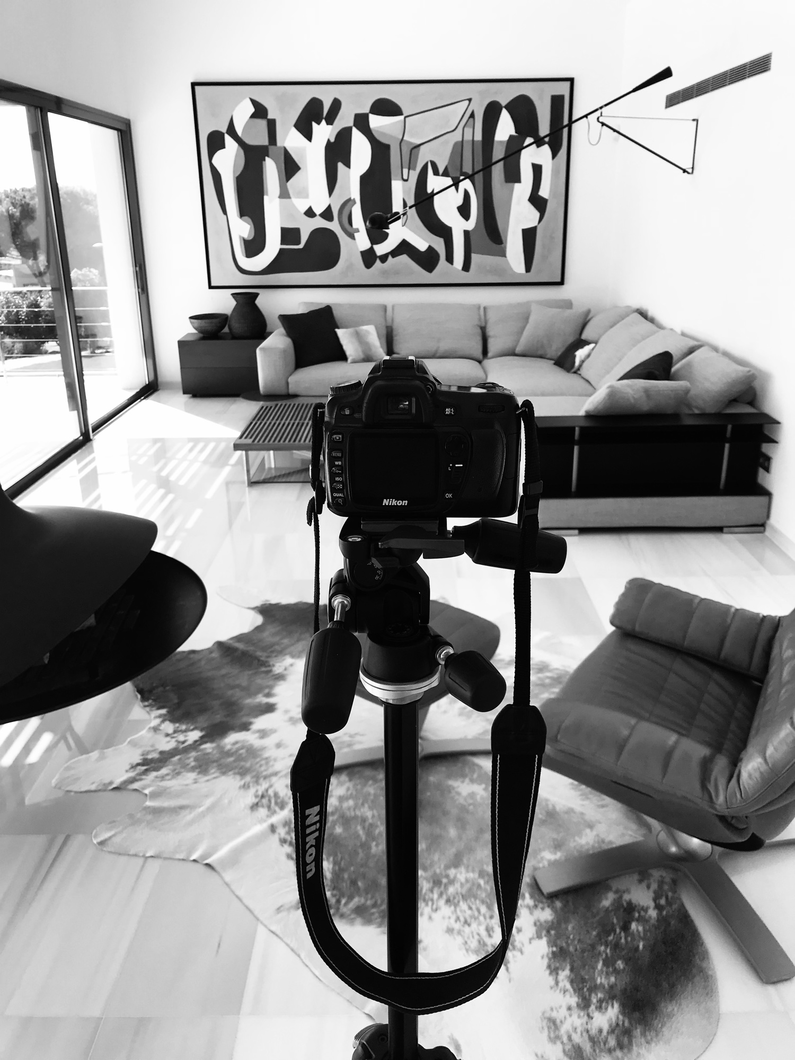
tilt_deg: -19.5
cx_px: 398
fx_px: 857
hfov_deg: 49.7
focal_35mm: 28
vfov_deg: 63.4
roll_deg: +1.4
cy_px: 530
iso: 20
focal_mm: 3.99
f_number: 1.8
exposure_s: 1/471
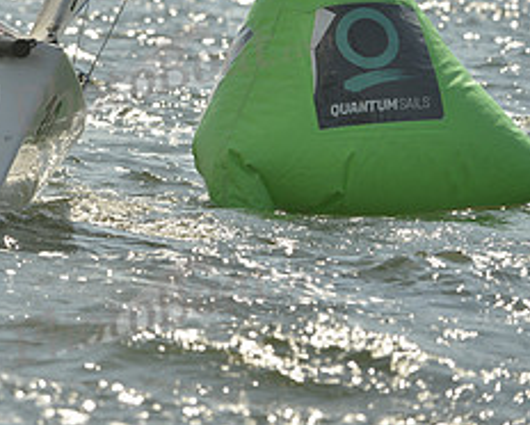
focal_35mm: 633
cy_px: -13
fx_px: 9938
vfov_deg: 2.4
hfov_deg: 3.1
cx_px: -105
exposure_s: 1/1600
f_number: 7.1
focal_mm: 270
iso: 280
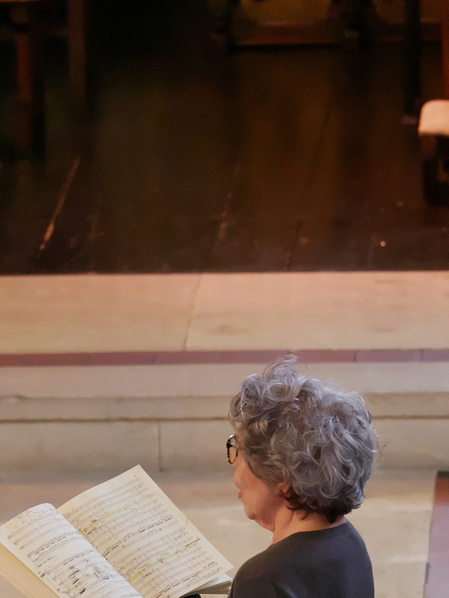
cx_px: 188
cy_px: 652
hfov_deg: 2.8
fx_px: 9061
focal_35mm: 524
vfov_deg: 3.8
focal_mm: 100
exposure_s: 1/200
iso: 3200
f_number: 2.8
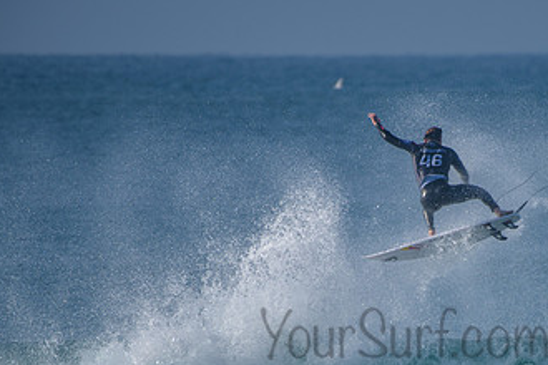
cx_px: 432
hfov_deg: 2.3
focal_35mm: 906
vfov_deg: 1.5
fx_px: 13790
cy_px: 319
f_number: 5.6
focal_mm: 500
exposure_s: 1/2000
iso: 250
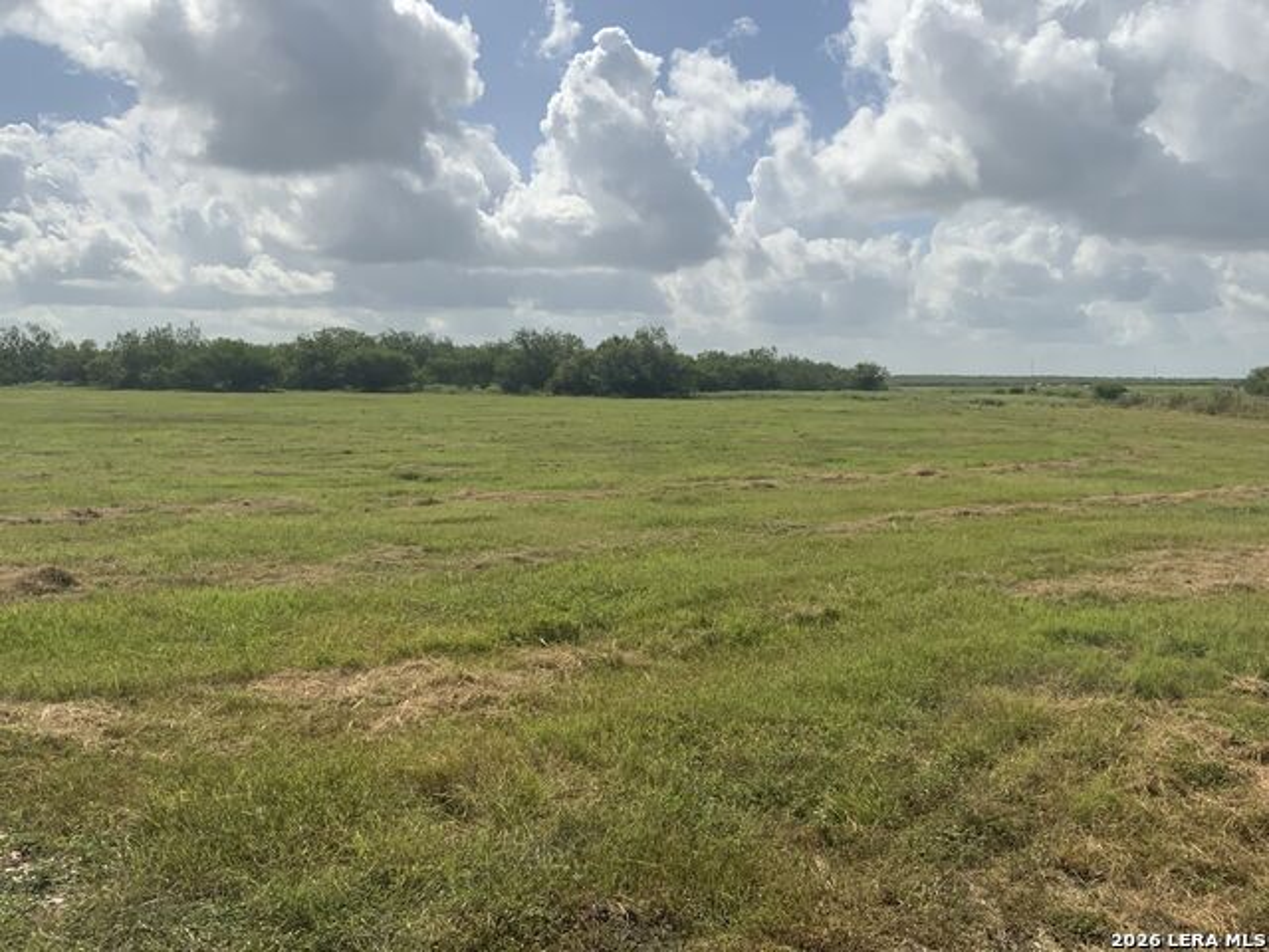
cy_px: 476
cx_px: 634
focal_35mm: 29
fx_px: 1063
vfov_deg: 48.2
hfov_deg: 61.7
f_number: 1.8
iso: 20
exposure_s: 1/4785
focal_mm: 3
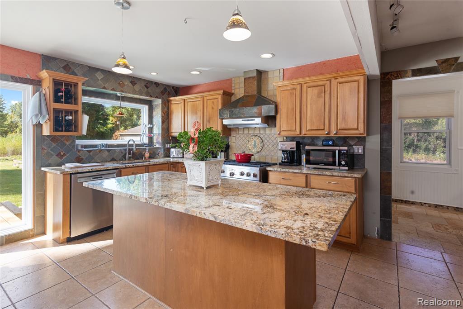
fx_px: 219
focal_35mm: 17
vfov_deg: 70.5
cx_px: 232
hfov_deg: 93.3
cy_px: 154
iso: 320
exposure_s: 1/10
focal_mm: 17
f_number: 9
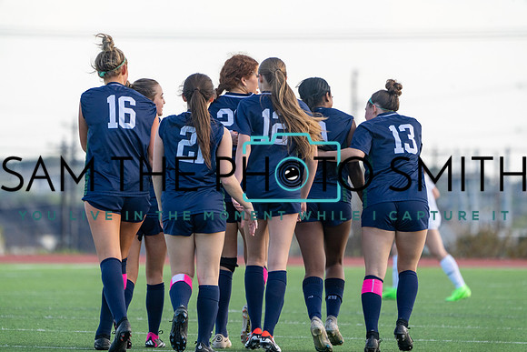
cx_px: 264
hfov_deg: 4.7
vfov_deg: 3.1
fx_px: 6398
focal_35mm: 437
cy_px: 176
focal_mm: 437
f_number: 8
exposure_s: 1/1250
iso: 1250
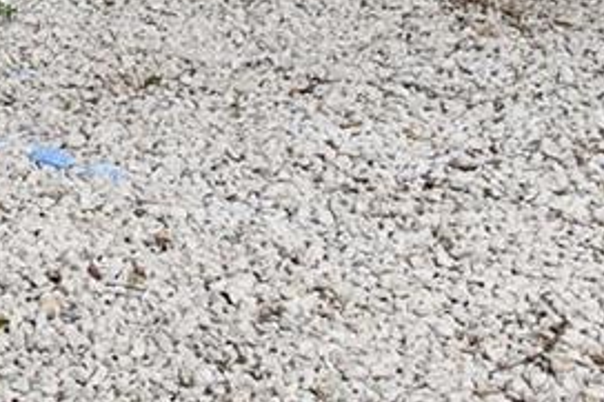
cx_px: -493
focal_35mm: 159
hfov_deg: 11.9
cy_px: -435
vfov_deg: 8.2
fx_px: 2666
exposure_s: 1/250
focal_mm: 18
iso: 100
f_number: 8
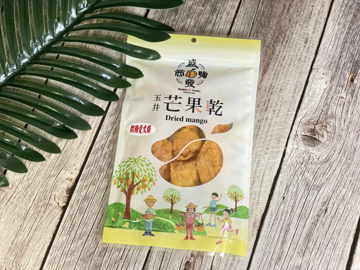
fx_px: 541
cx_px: 180
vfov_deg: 28.0
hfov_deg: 36.8
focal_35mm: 52
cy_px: 135
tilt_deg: -72.8
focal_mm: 6
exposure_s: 1/20
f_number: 2
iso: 500
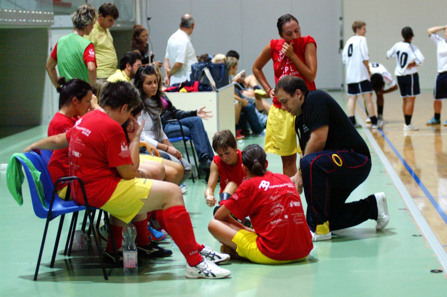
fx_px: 1396
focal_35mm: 112
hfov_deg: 18.2
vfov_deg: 12.2
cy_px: 148
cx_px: 224
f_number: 2.8
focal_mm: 75
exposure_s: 1/200
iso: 3200
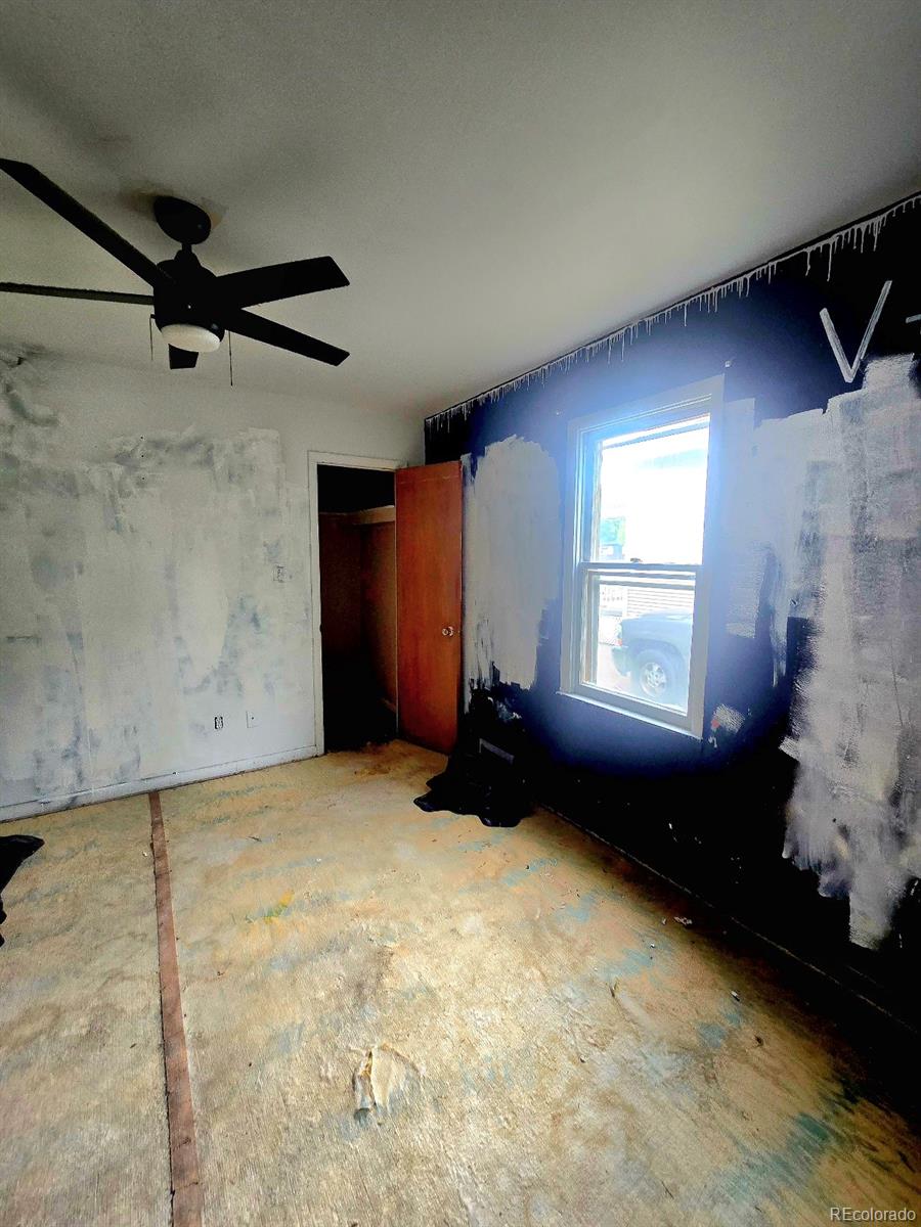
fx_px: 461
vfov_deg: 106.2
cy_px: 614
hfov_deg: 89.9
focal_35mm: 13
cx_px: 460
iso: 160
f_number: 2.2
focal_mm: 2.2
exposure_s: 1/60.2
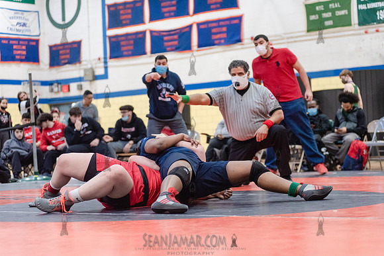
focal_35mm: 80
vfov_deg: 17.1
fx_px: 853
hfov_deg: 25.4
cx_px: 192
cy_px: 128
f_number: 3.5
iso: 4000
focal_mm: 80
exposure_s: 1/320
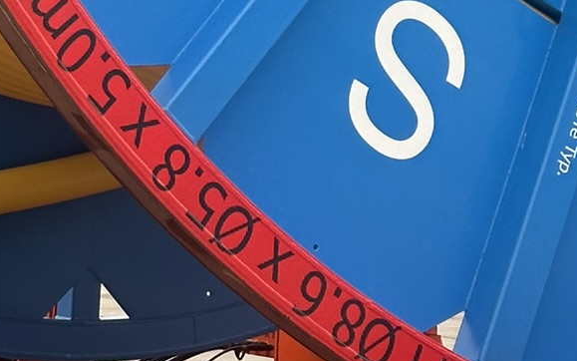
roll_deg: -2.8
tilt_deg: +9.8
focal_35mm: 180
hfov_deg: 11.6
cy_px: -391
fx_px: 2831
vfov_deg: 7.0
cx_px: 240
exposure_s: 1/506
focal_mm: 6.86
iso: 64
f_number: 1.78
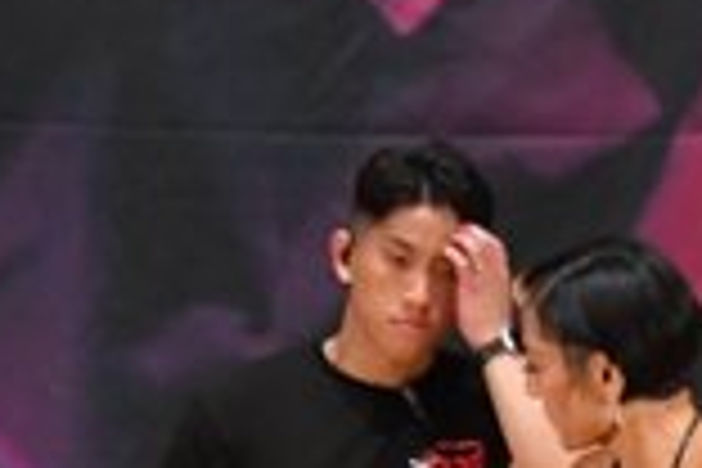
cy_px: 806
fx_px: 19576
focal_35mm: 1004
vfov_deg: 1.4
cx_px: 29
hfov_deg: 2.1
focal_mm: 135
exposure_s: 1/400
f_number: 5.6
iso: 5600
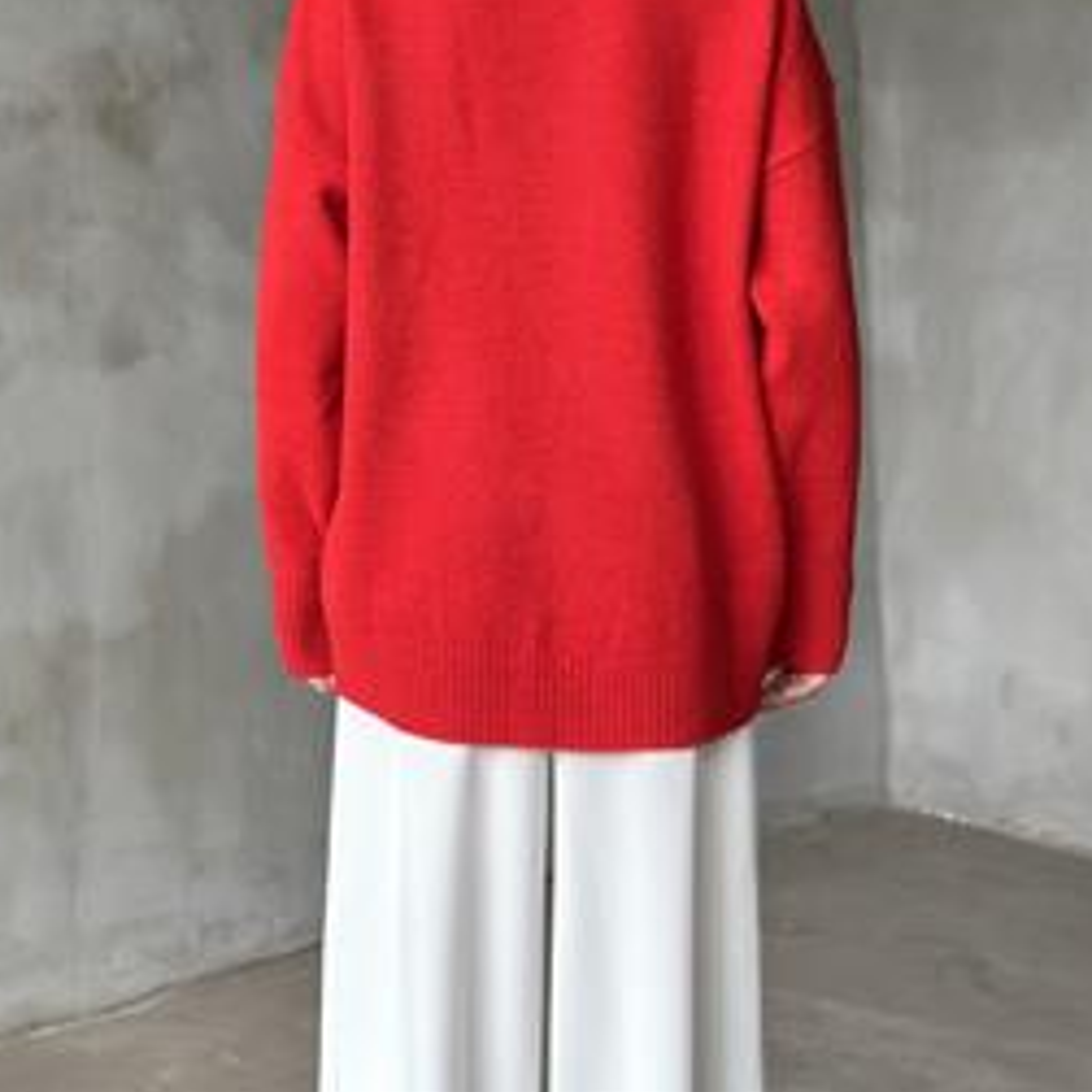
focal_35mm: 72
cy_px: 174
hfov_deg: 24.0
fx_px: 2570
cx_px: 518
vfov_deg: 23.5
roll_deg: +0.0
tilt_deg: -0.5
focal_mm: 6.86
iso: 160
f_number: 1.78
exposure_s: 1/60
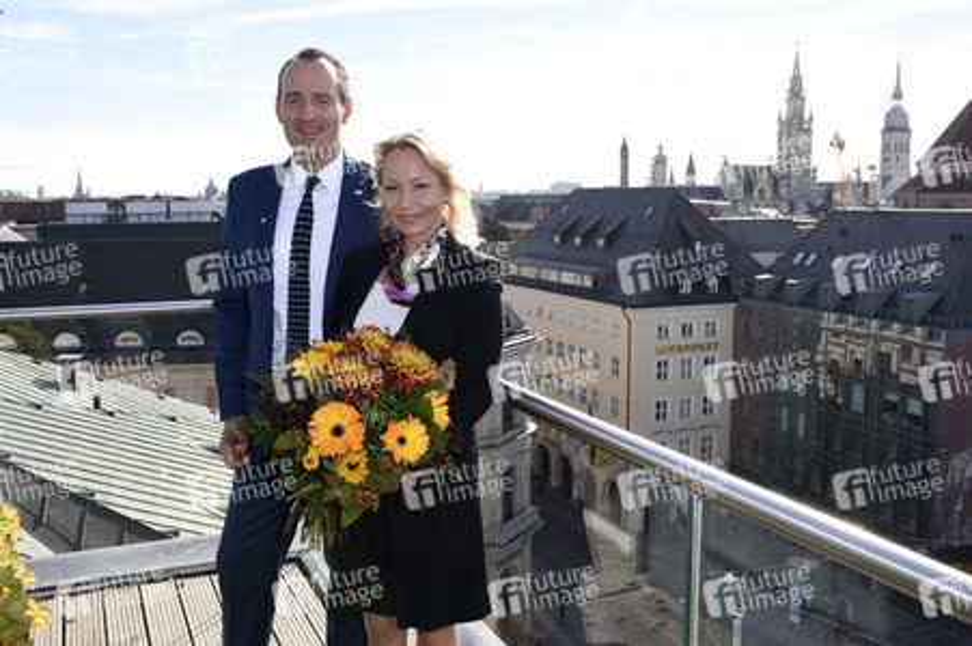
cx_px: 486
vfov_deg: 39.9
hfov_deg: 57.3
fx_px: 890
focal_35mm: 33
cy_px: 323
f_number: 9
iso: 100
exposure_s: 1/100
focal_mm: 22
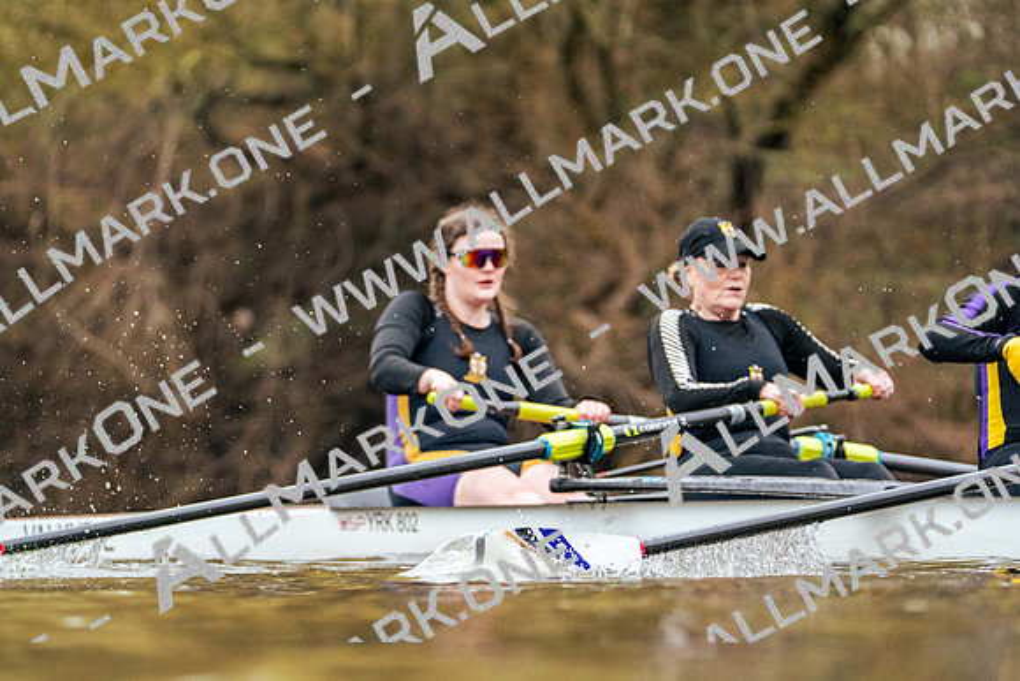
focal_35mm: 400
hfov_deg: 5.2
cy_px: 340
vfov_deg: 3.4
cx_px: 510
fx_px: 11335
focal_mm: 400
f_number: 6.3
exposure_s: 1/2000
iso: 6400
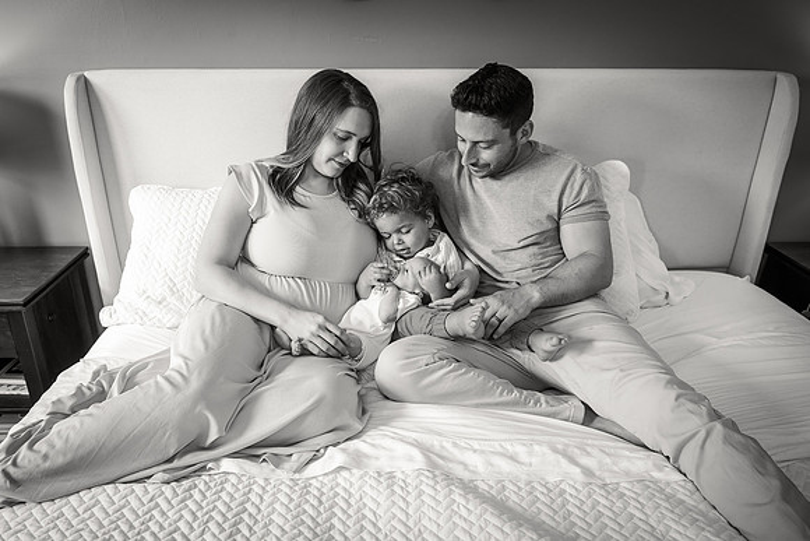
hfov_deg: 69.2
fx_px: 587
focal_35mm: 26
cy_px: 260
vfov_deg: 49.5
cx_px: 389
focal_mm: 24
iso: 2000
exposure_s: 1/200
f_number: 4.5
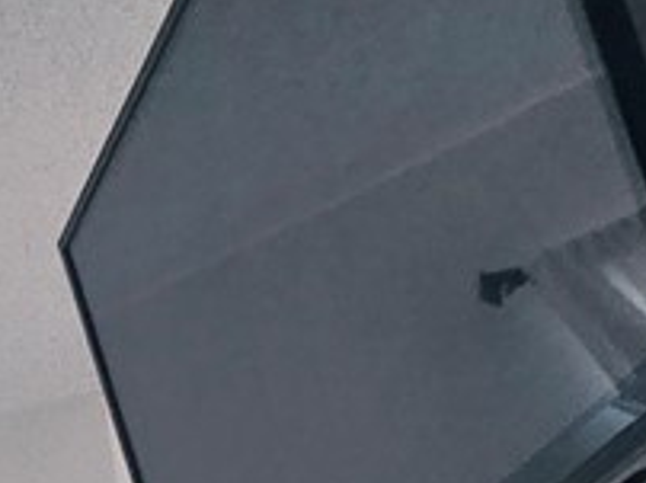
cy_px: 1215
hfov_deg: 11.5
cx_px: -1257
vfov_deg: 11.5
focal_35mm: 103
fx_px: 1920
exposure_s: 1/60.2
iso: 125
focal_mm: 2.2
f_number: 2.2
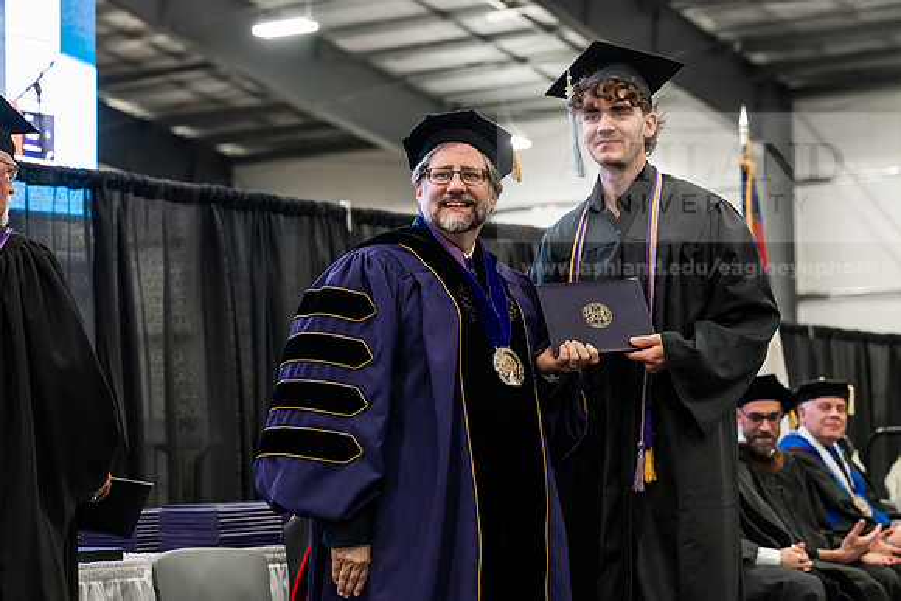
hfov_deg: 23.6
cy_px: 300
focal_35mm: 86
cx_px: 450
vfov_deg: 15.9
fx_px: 2153
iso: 4000
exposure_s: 1/200
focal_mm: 86
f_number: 4.5
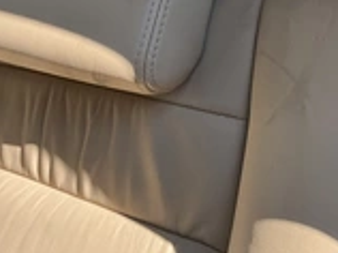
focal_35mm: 71
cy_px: -24
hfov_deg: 27.3
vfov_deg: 19.8
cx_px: 218
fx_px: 692
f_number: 1.8
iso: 20
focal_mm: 3
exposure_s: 1/217
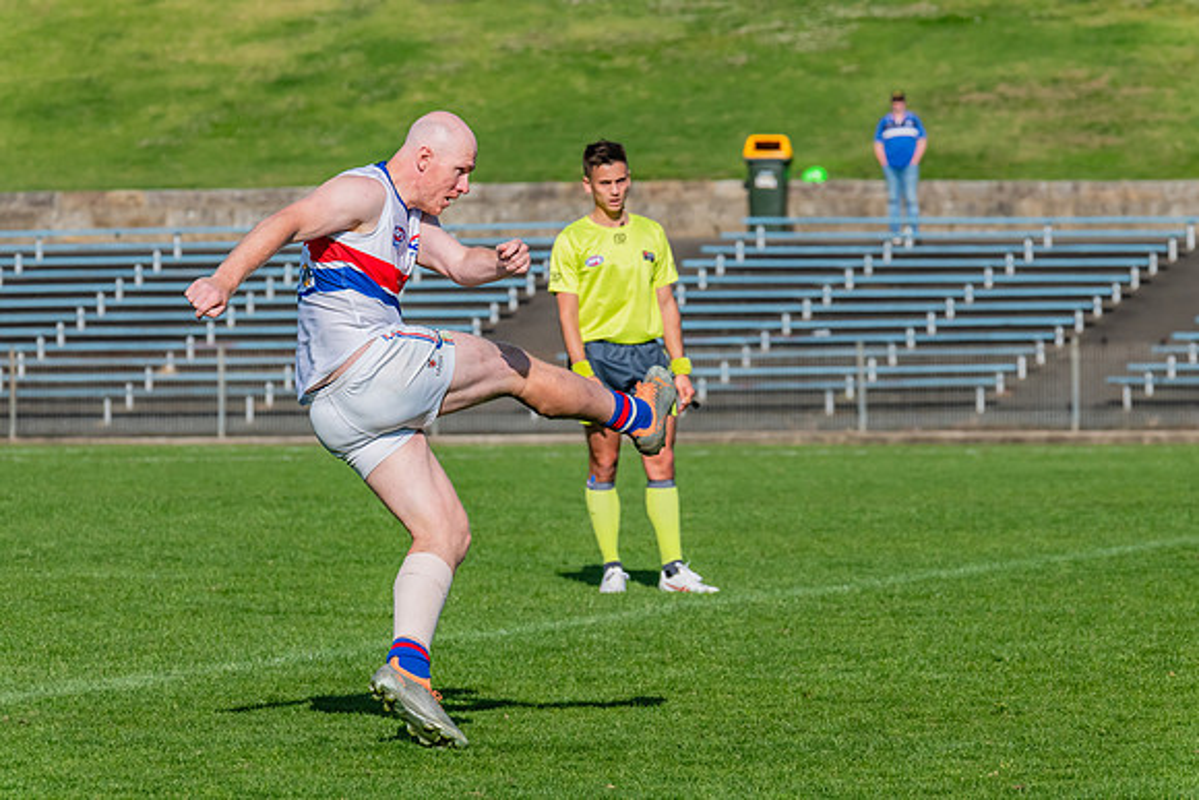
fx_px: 11751
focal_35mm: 353
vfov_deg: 3.9
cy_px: 393
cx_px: 599
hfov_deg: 5.8
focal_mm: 330
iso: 800
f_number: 13
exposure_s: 1/1600
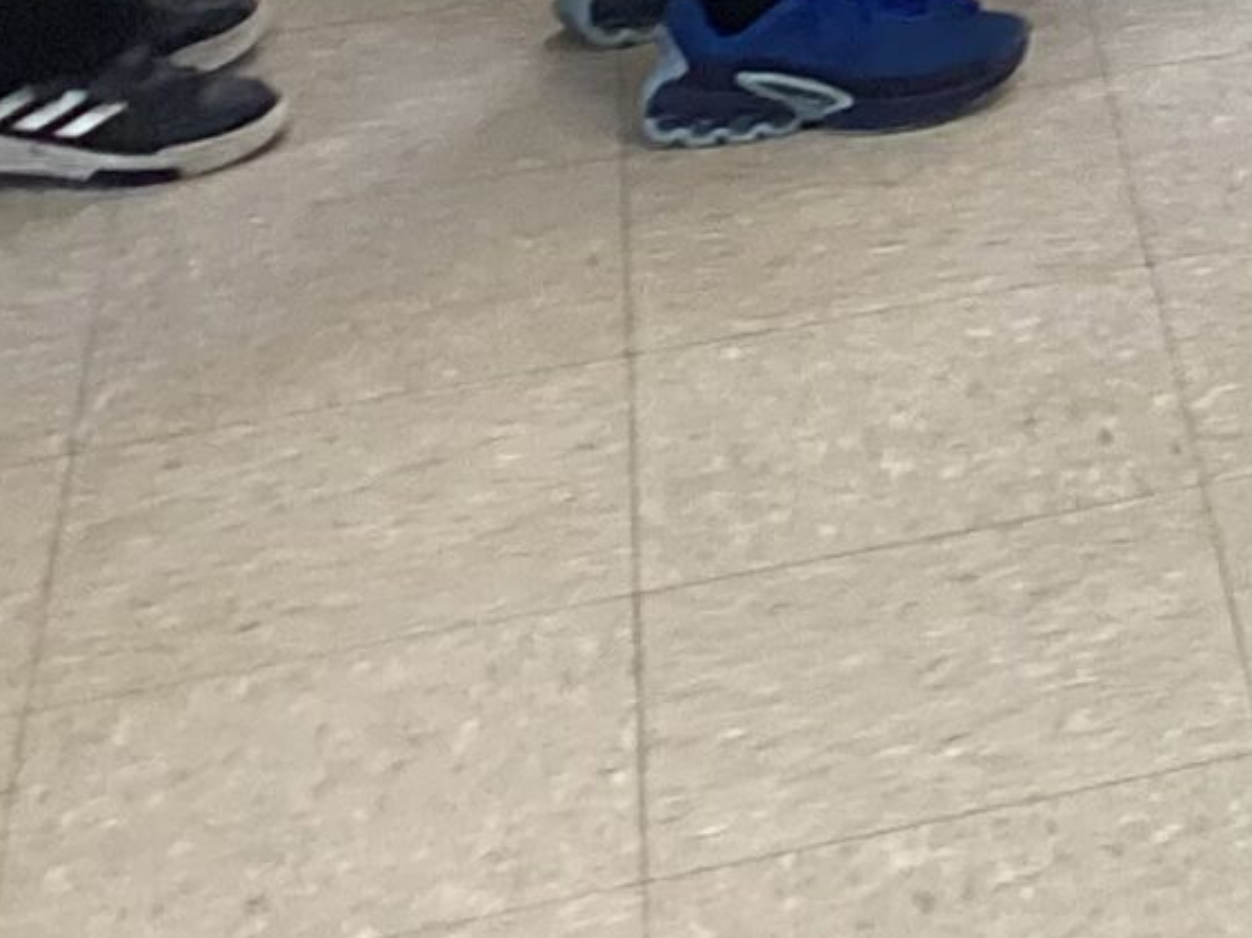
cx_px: 2838
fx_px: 5099
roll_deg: -0.4
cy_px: -1058
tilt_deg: -14.0
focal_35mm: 141
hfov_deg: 11.8
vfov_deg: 9.7
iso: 160
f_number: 2.4
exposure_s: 1/50
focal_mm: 3.3
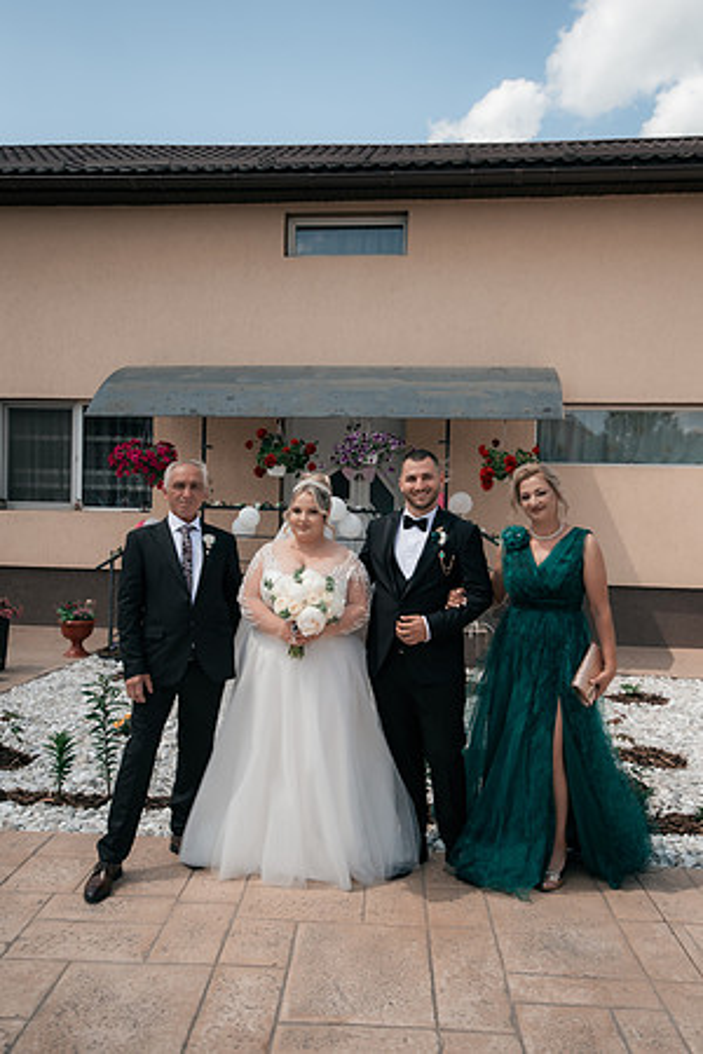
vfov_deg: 61.9
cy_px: 527
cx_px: 352
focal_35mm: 30
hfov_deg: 43.6
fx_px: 879
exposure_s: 1/3200
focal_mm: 30
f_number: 3.2
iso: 320
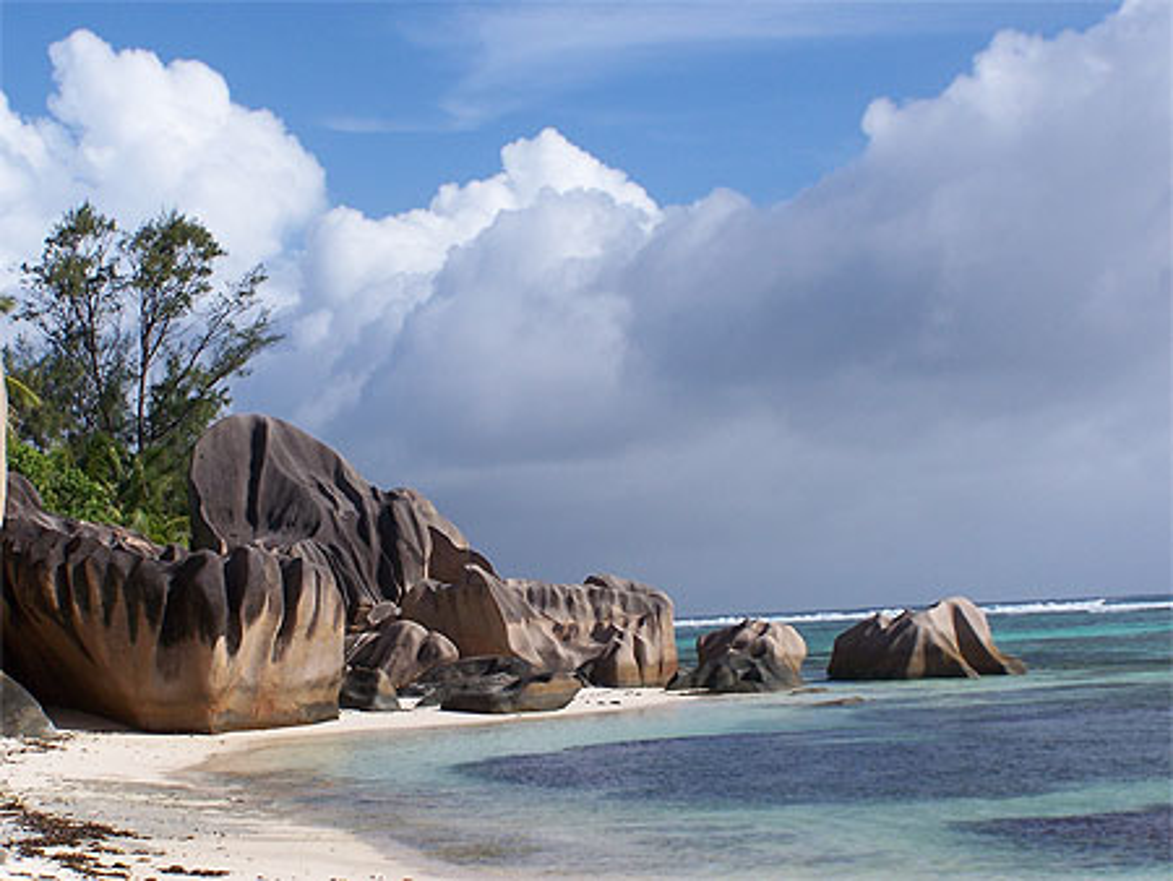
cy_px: 440
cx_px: 586
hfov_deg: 29.0
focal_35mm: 67
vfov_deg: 22.0
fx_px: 2272
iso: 80
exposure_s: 1/400
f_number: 6.3
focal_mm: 11.1
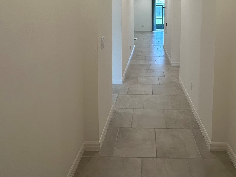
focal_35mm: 27
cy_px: 22
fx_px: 184
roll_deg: -0.6
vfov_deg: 47.0
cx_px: 145
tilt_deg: -4.7
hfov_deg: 64.5
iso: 125
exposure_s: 1/120
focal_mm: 2.22
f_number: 2.2
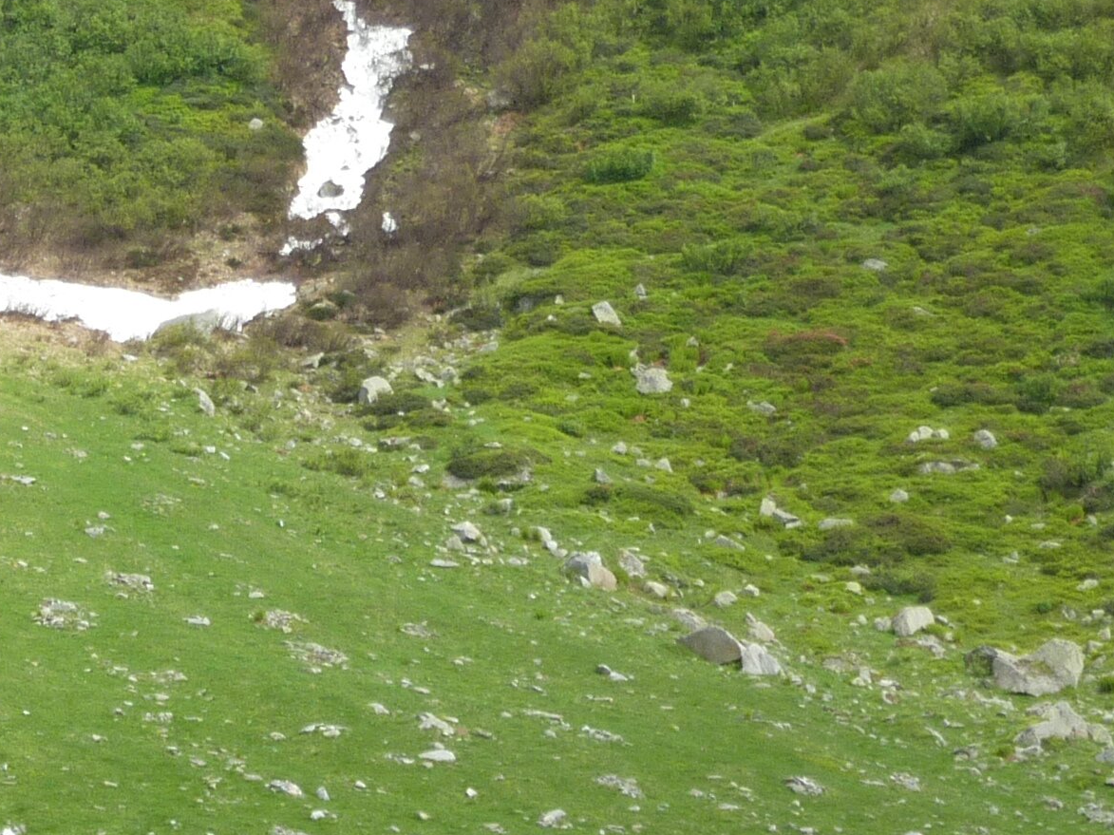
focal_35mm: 224
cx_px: -424
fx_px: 7206
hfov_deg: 8.7
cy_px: 1042
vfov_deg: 6.6
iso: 80
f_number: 4.1
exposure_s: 1/200
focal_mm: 11.9
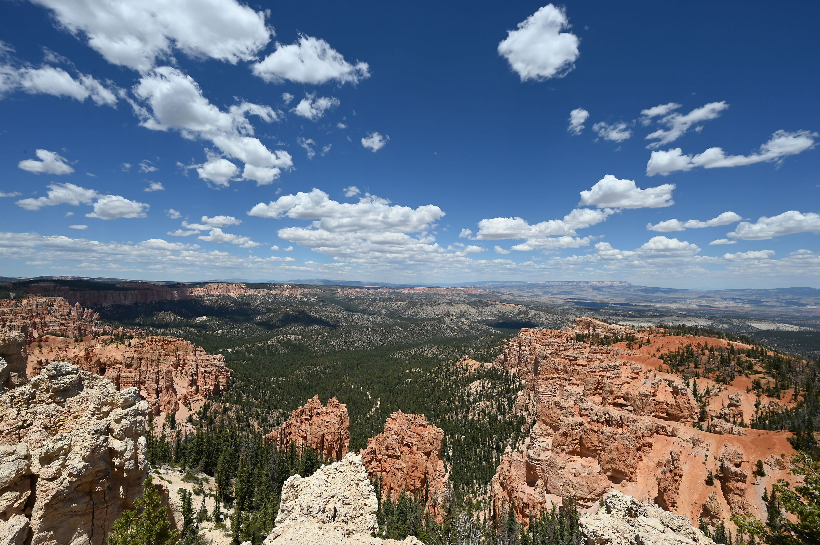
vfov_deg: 81.1
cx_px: 410
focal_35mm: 14
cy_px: 272
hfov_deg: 104.3
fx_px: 319
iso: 100
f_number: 16
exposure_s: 1/125
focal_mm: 14
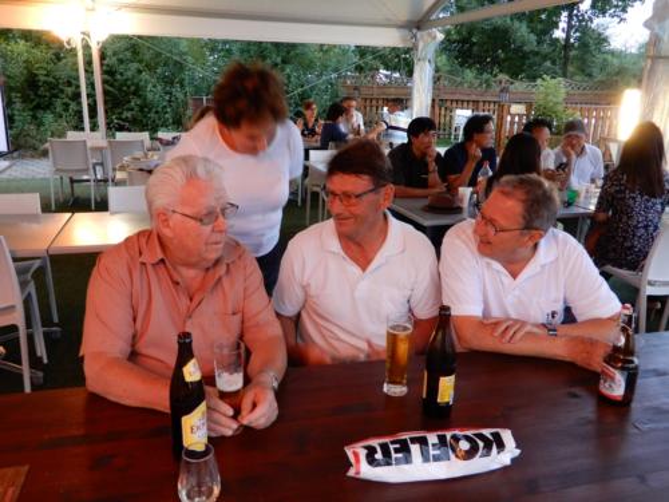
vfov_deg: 46.8
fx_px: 580
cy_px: 251
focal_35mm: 30
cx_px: 334
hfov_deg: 60.0
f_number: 3.5
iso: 400
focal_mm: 5.4
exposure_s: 1/8
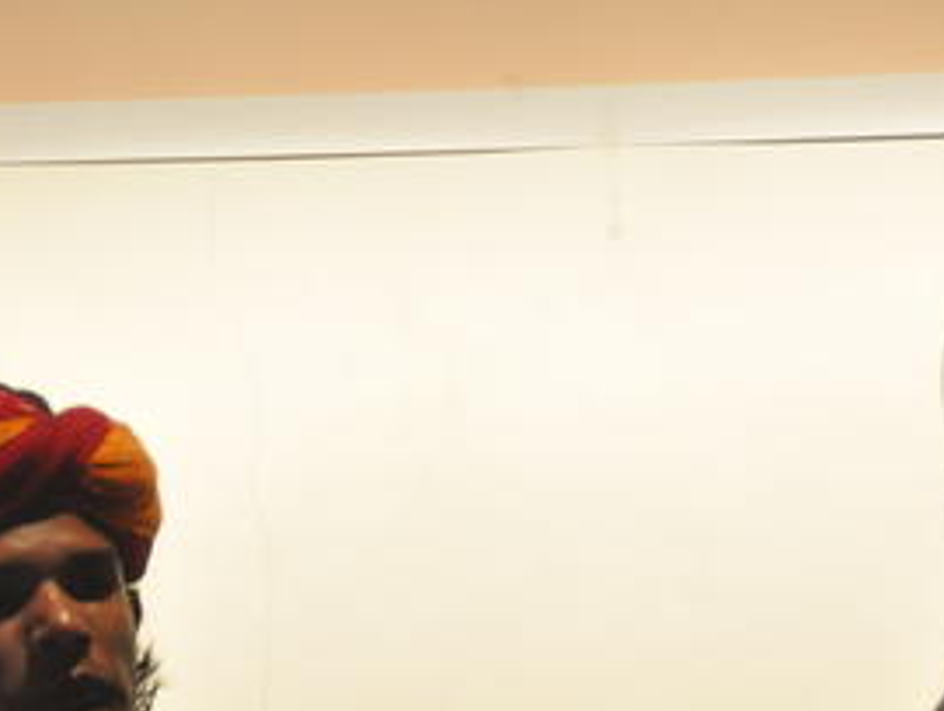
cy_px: 685
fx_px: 11744
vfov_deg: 3.5
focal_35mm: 430
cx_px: 397
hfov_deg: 4.6
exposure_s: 1/80
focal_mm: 135
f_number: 5.6
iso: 2500
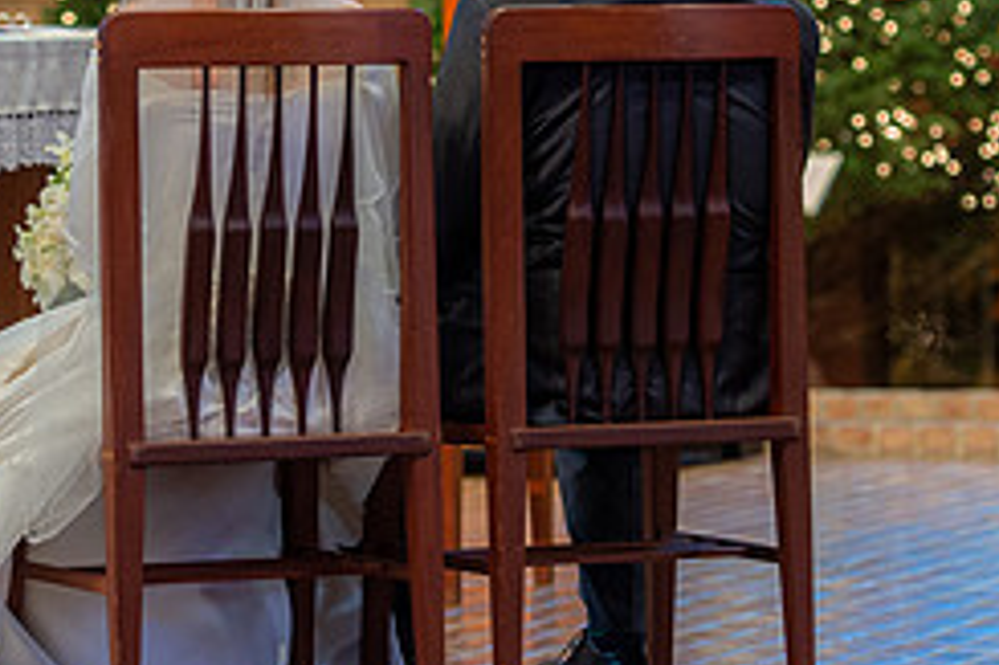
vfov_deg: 5.9
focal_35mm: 232
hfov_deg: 8.9
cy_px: 110
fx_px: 6433
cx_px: 371
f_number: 2.8
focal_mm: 98
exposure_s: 1/100
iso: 1600
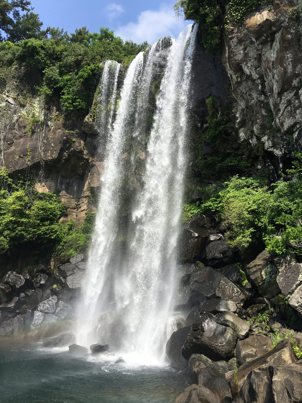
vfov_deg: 61.7
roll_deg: -1.3
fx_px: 337
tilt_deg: +16.1
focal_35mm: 29
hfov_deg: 48.2
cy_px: 202
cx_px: 151
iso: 25
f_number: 2.2
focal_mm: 4.15
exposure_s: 1/1304
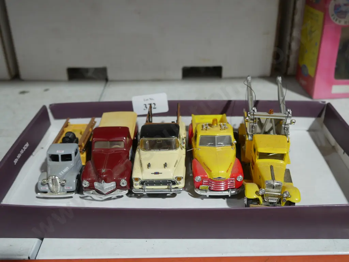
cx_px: 174
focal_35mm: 40
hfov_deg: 46.8
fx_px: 403
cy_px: 131
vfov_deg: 36.0
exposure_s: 1/60
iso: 500
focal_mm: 20
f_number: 4.4
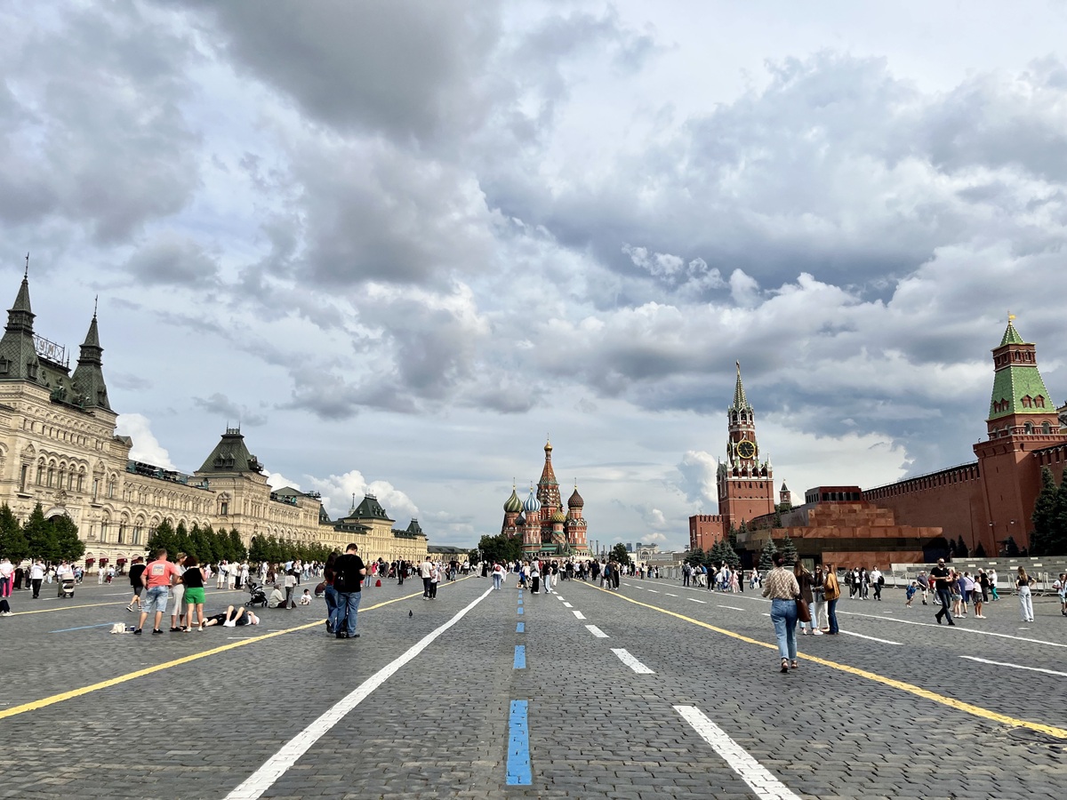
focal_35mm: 26
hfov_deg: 67.3
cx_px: 534
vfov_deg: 53.1
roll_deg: +0.3
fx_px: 801
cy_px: 400
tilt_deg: +10.6
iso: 50
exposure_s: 1/4484
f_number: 1.6
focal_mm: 5.1
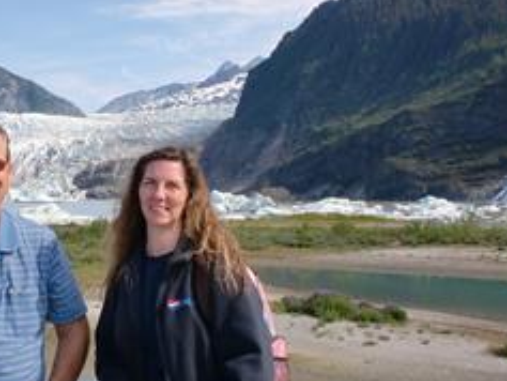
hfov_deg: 31.9
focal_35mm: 59
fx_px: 865
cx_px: 105
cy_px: 240
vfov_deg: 24.8
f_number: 5.6
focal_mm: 6.3
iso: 64
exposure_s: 1/500
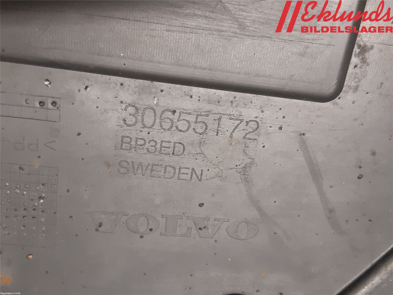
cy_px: 148
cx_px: 196
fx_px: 295
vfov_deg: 53.1
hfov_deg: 67.3
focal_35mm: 26
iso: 200
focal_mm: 3.93
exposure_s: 1/33
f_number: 1.7
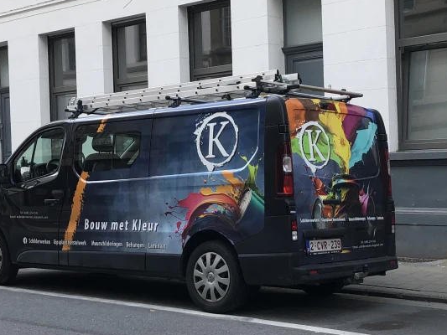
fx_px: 814
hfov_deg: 30.7
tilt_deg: +0.9
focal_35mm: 63
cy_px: 168
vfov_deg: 23.3
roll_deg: +2.4
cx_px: 197
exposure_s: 1/289
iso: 20
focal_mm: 4
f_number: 1.8
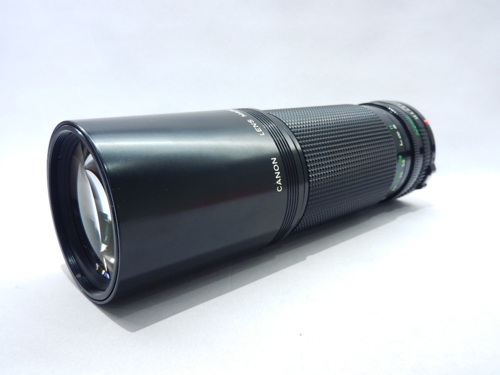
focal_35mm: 29
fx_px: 419
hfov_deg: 61.7
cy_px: 188
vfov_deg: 48.2
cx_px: 250
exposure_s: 1/40
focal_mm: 5.1
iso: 160
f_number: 3.6
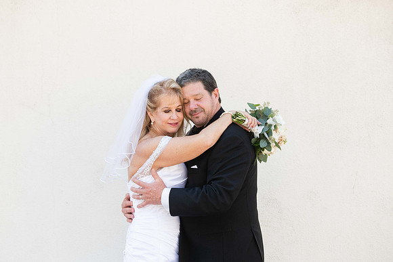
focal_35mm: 98
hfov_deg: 20.9
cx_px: 170
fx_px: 1065
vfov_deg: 14.0
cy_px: 113
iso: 1000
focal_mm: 86
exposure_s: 1/1250
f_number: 5
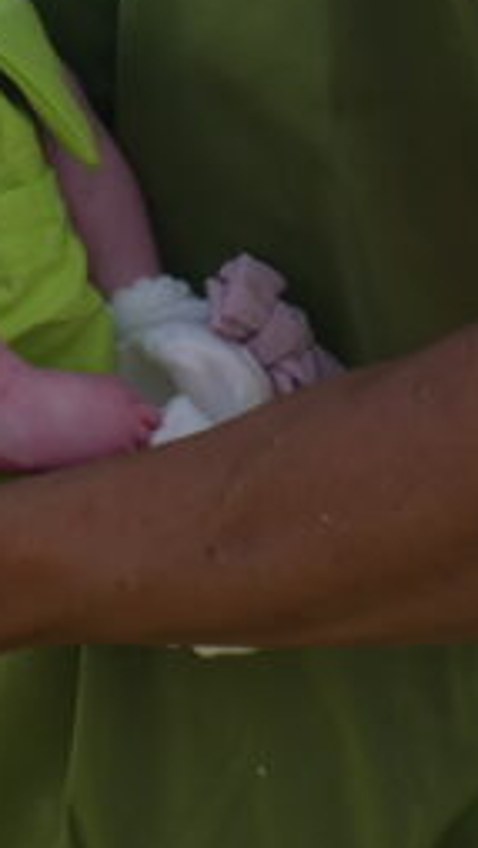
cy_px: -290
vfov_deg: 10.4
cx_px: -394
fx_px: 4549
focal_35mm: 202
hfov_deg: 5.9
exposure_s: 1/320
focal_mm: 23
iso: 200
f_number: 10
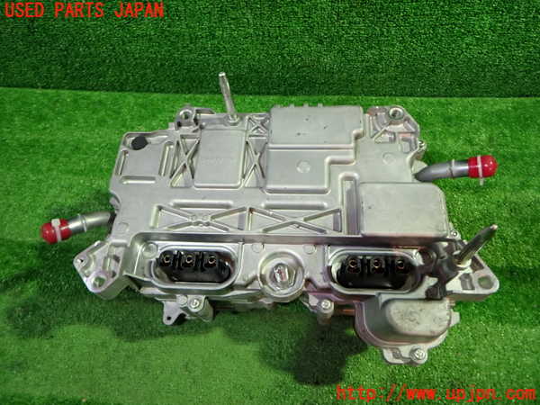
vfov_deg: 54.9
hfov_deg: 69.4
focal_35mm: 25
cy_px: 202
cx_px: 270
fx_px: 390
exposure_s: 1/30
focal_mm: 4.5
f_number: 2
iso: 320
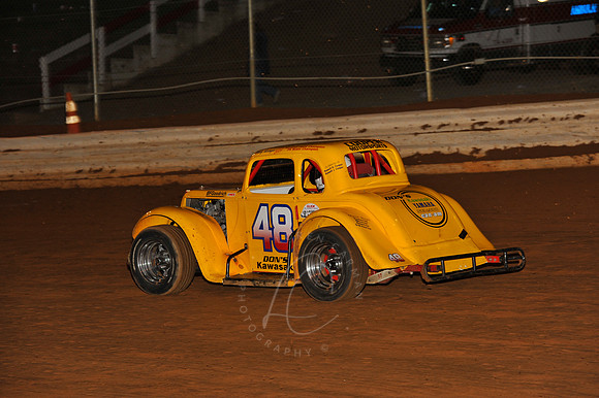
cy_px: 199
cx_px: 300
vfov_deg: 10.1
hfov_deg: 15.2
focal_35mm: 135
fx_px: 2245
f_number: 7.1
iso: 500
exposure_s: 1/250
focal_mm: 135
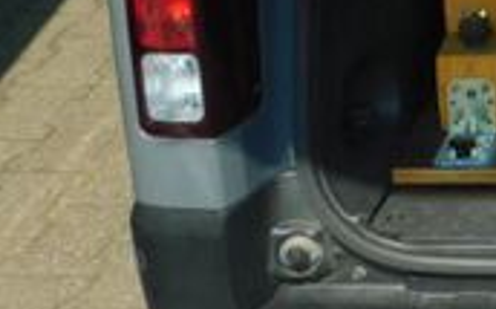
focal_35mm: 148
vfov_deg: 8.1
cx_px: 966
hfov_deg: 12.6
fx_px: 1998
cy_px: -442
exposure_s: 1/800
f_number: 3.2
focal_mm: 5.3
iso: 125
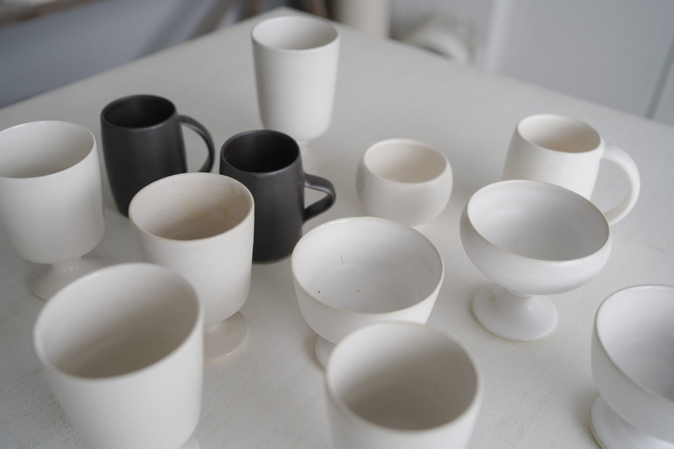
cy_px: 224
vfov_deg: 37.9
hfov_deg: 54.4
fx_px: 655
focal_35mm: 35
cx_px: 337
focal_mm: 35
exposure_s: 1/500
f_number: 3.5
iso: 500
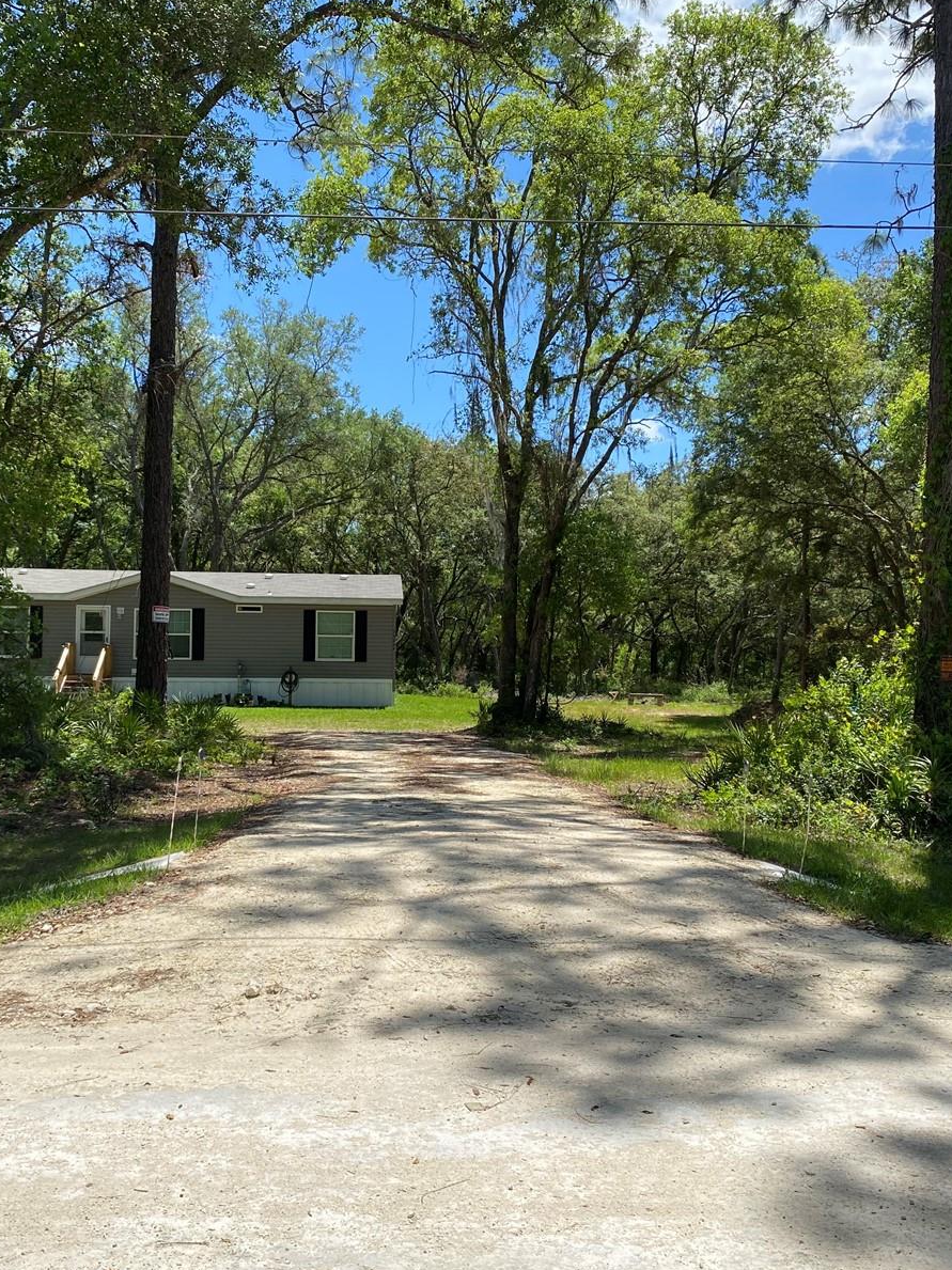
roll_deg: -0.4
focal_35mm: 35
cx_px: 453
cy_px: 632
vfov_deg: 52.6
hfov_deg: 40.7
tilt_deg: +2.3
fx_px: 1284
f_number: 1.8
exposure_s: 1/2315
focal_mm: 4.25
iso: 32
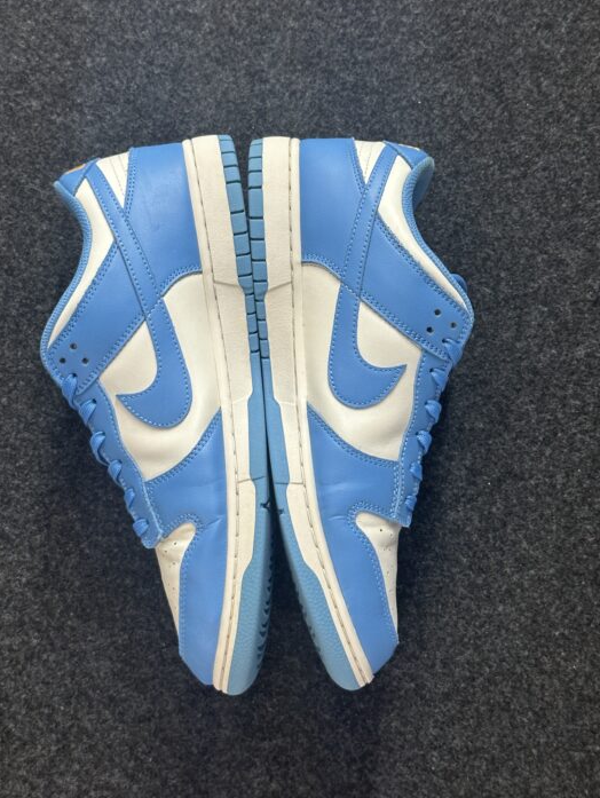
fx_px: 1269
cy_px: 413
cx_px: 284
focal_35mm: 55
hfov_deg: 26.6
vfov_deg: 34.9
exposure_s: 1/33
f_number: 1.78
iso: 200
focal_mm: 6.86
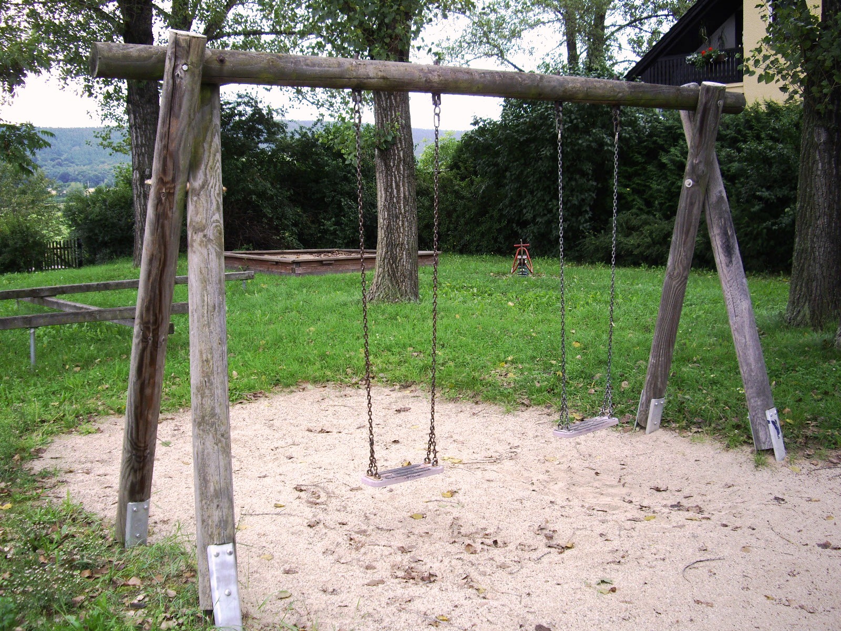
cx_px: 420
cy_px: 316
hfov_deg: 49.0
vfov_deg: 37.7
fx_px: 923
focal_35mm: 38
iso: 100
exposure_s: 1/125
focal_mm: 7.9
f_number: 2.8
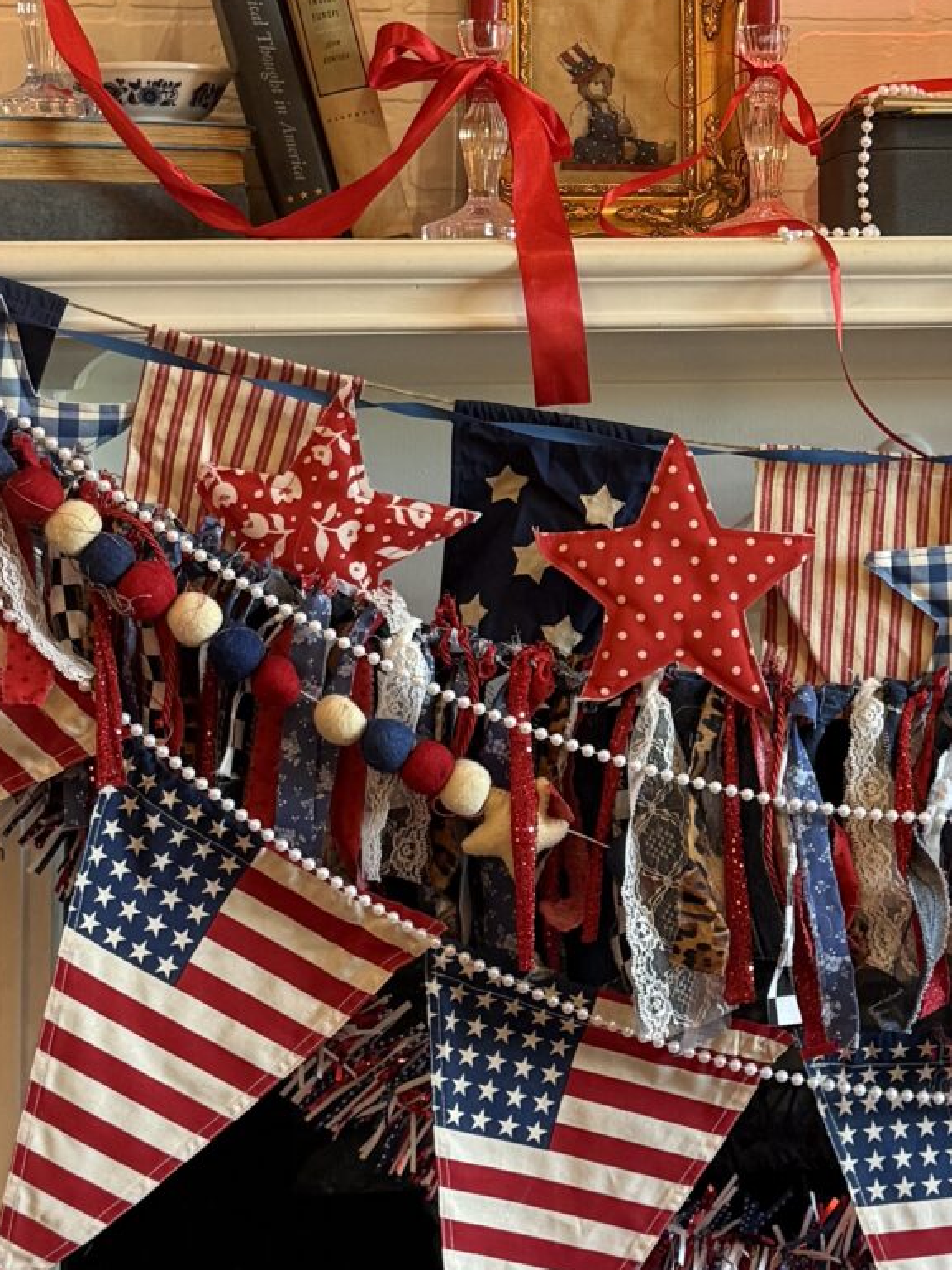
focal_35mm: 80
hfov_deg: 18.3
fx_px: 2934
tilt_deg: +1.5
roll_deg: +1.2
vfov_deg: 24.2
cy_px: 322
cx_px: 721
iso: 200
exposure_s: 1/60
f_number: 1.78
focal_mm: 6.76
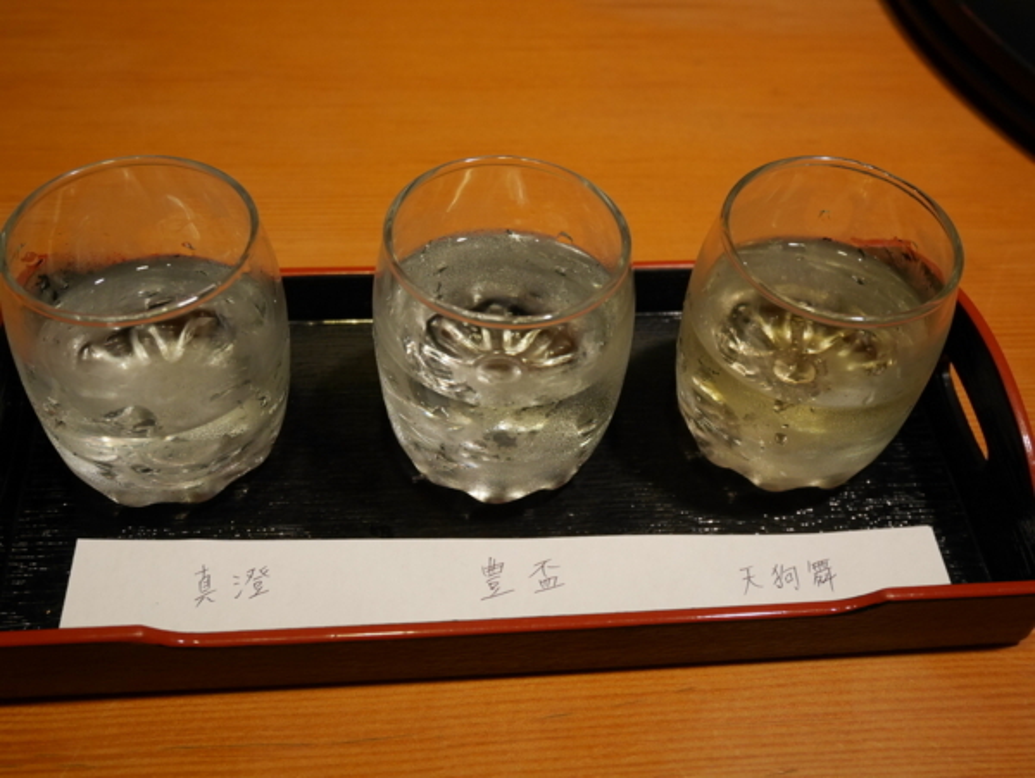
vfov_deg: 36.0
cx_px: 518
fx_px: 1197
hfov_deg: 46.8
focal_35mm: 40
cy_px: 389
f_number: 4.6
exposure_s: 1/60
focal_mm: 20
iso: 1250
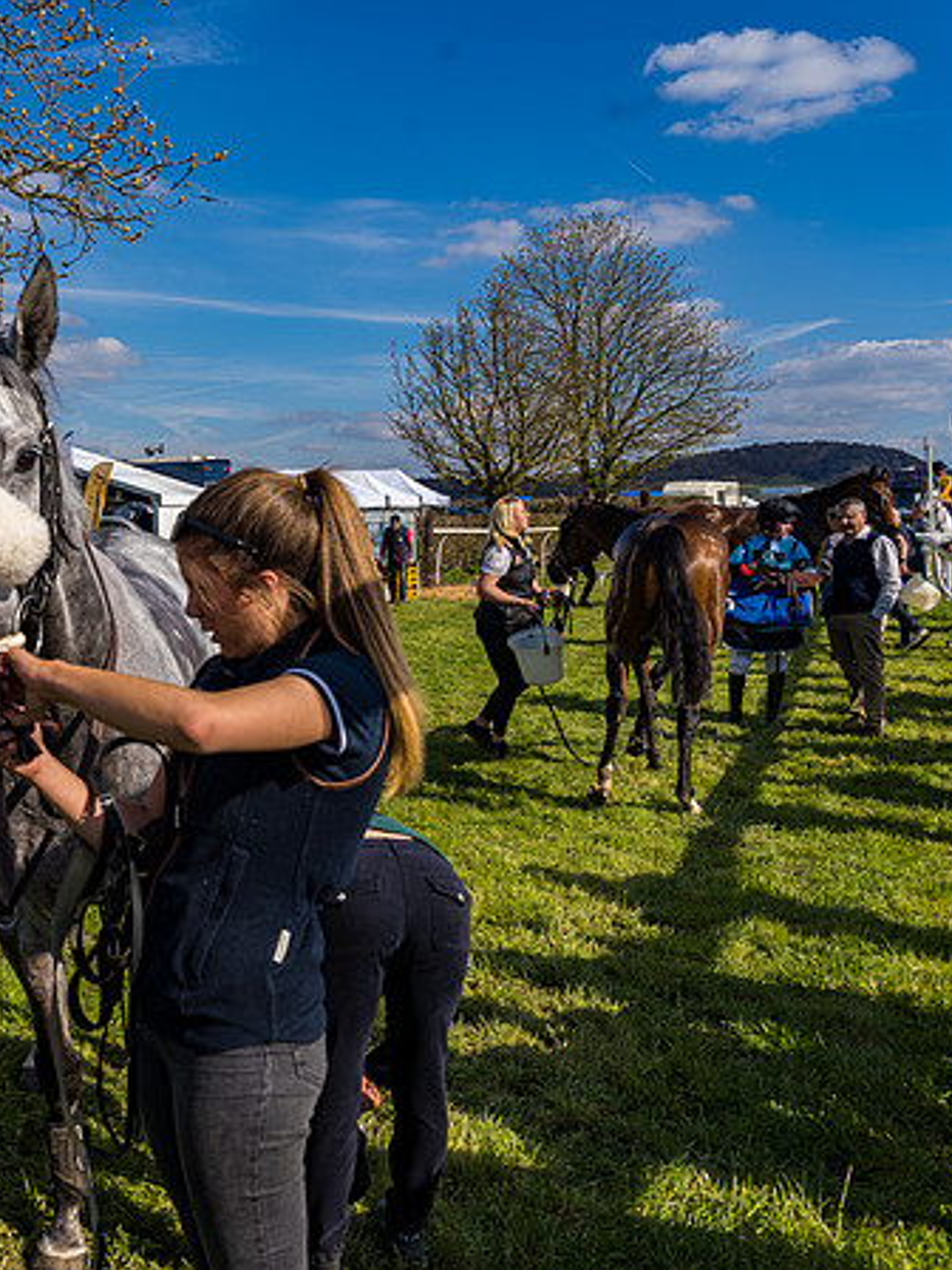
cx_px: 107
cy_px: 634
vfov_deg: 52.6
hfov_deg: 38.1
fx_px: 1283
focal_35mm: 35
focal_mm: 24
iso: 50
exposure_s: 1/250
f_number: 8
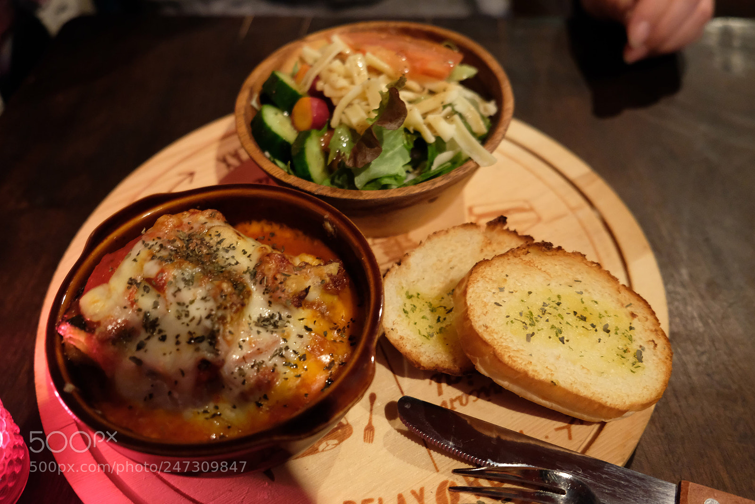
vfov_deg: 41.1
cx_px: 378
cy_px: 252
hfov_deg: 58.7
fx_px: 671
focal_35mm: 32
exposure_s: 1/13
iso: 3200
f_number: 3.2
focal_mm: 21.4
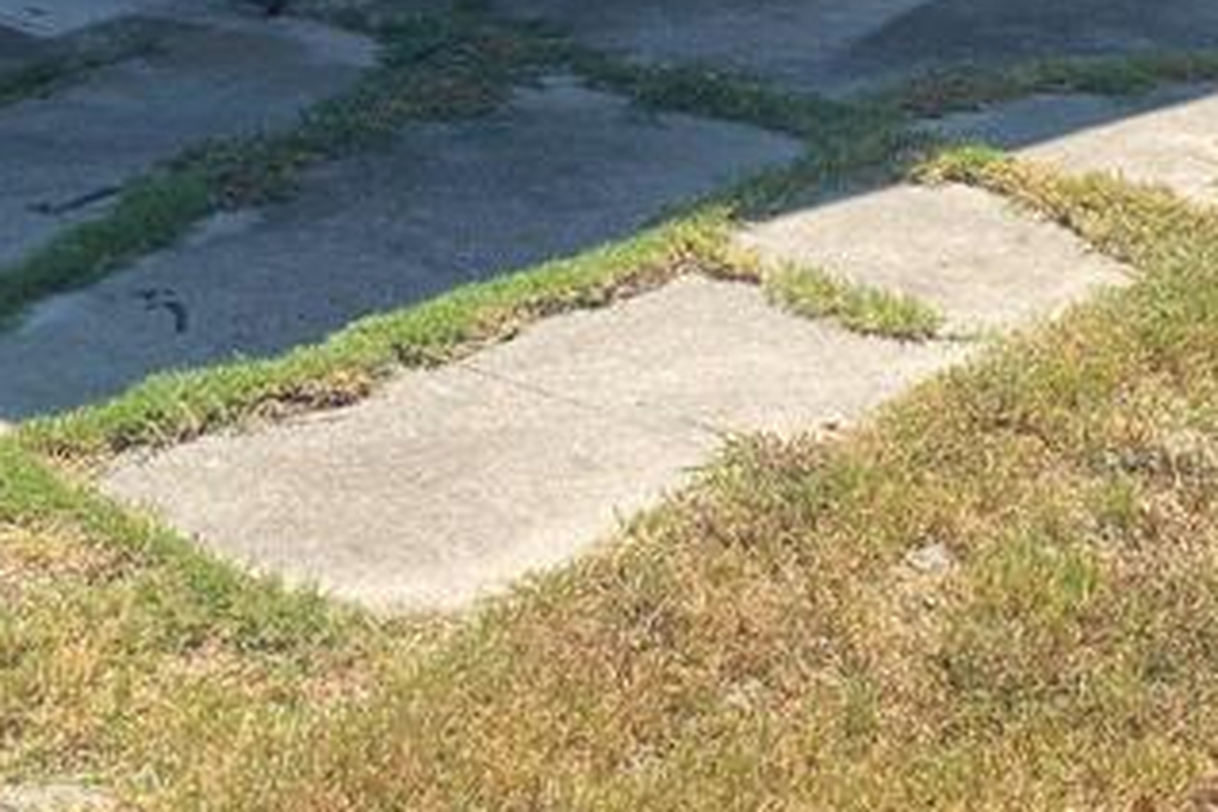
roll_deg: +0.2
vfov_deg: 14.2
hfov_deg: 23.3
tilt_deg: -3.3
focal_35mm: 87
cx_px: 452
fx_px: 2943
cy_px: -575
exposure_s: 1/2105
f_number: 1.8
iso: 32
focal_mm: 4.25
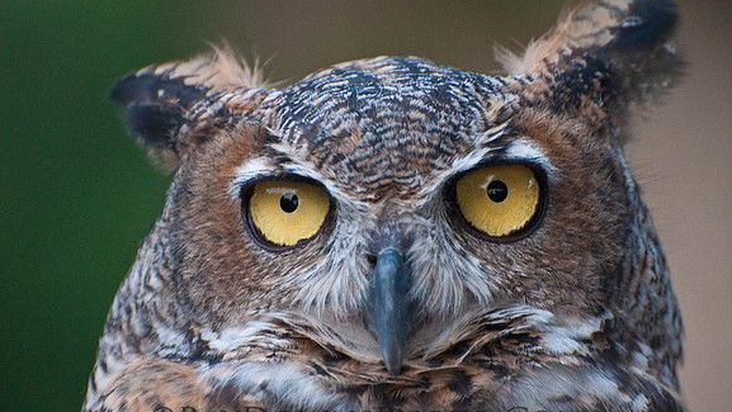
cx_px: 367
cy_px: 210
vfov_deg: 3.1
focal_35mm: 394
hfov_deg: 5.5
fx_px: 7650
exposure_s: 1/250
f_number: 5.6
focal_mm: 250
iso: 1600
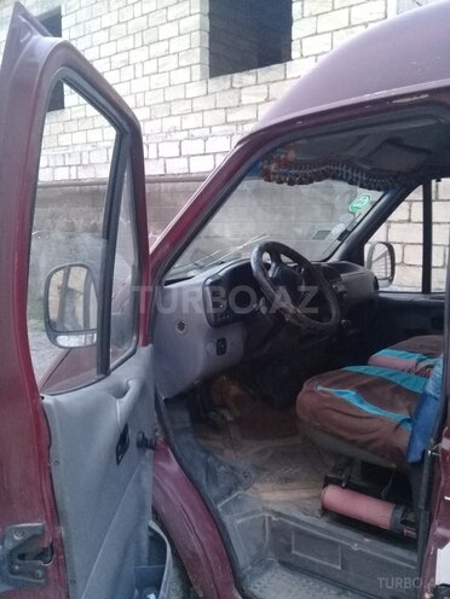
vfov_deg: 58.4
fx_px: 537
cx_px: 225
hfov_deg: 45.4
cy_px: 300
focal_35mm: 31
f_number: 2.2
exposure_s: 1/25
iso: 200
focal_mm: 3.3
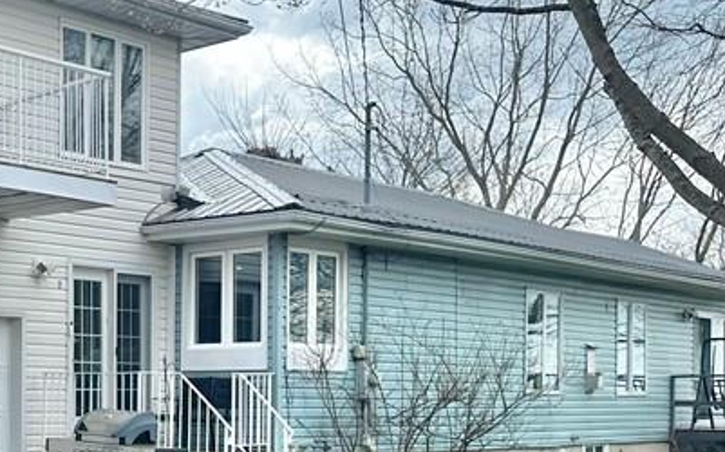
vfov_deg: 19.6
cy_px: 405
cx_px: -27
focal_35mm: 65
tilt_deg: +3.3
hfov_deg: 29.2
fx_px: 1283
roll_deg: -1.9
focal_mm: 6.86
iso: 80
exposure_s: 1/2591
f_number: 1.78
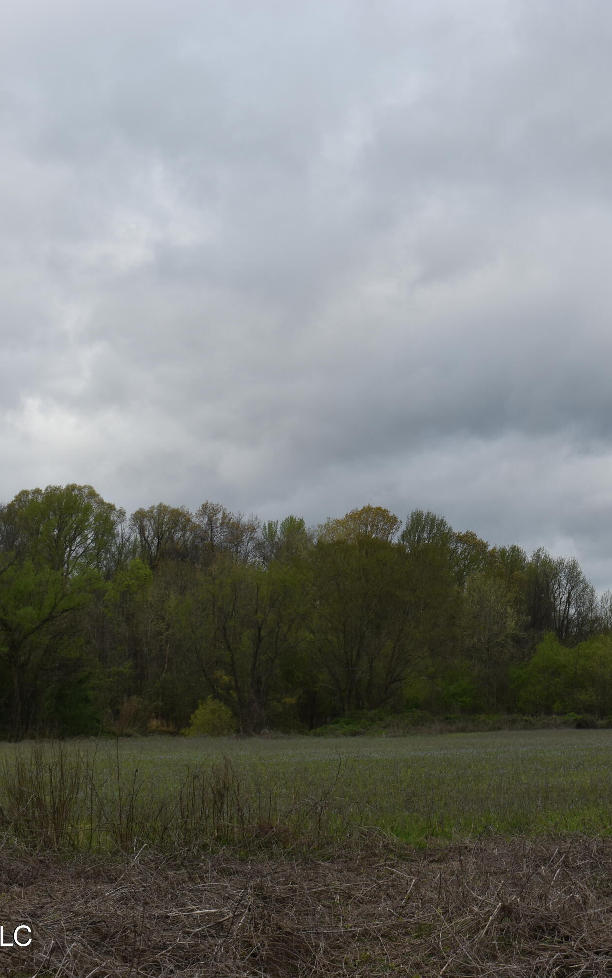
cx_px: 570
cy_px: 488
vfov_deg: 27.8
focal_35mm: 74
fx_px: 1974
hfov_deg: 17.3
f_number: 8
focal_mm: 32
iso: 100
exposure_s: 1/160
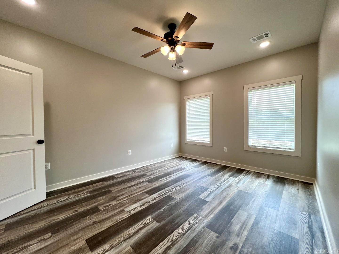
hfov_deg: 106.2
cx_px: 170
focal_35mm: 13
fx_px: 127
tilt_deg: -1.4
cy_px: 127
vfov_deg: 89.9
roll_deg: +0.0
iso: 64
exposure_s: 1/120
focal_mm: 1.57
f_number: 1.8
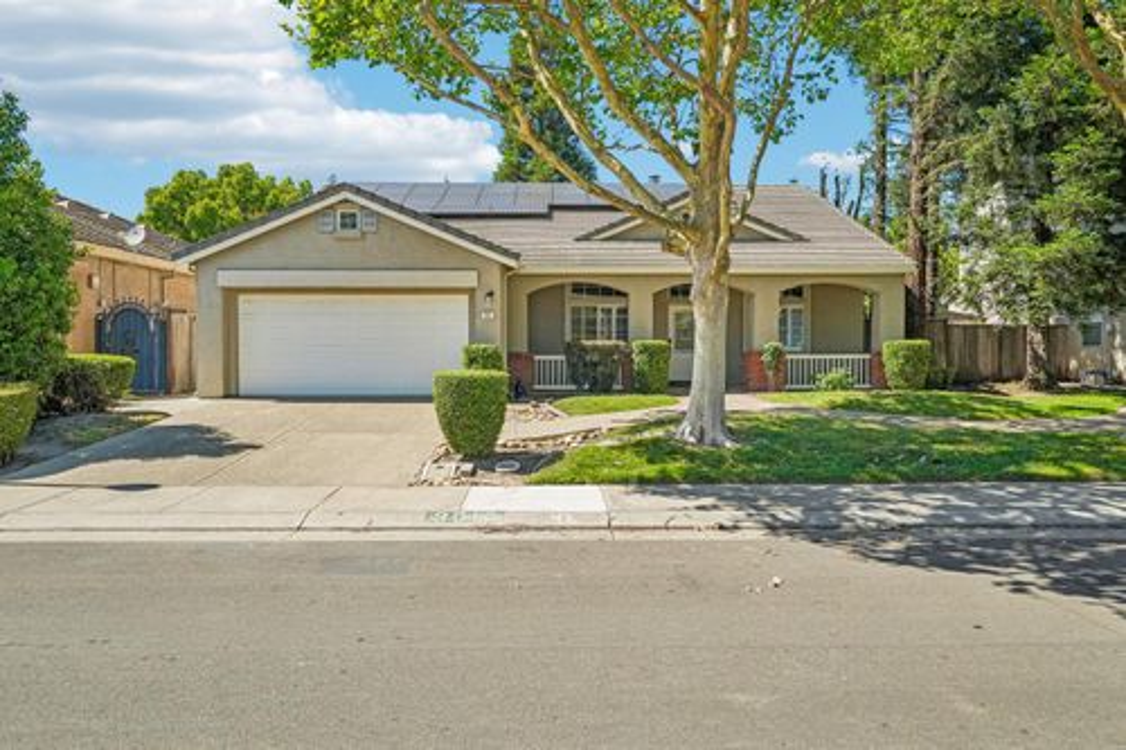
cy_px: 375
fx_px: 782
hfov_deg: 71.5
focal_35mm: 25
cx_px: 563
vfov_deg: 51.3
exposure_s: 1/320
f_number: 8
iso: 400
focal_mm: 25
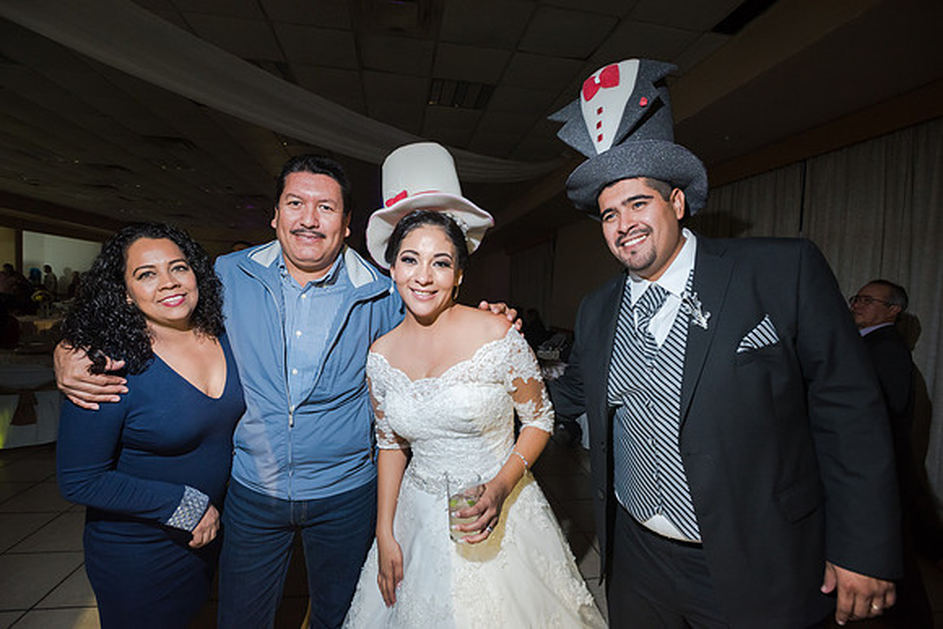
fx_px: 445
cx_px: 472
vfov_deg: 70.5
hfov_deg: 93.3
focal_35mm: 17
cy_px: 314
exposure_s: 1/100
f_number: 3.5
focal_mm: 17
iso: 1600
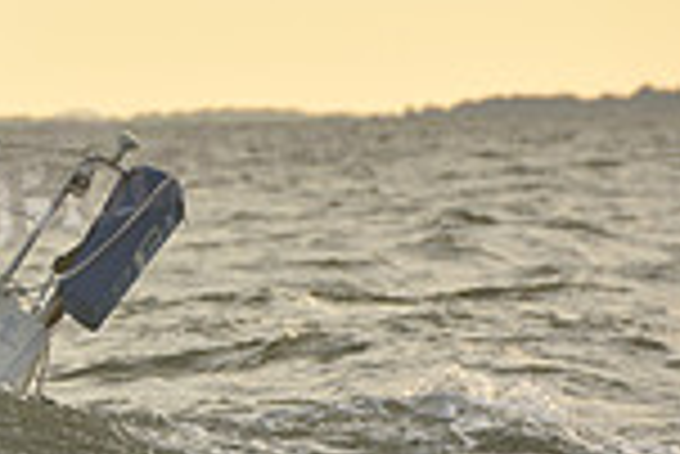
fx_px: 14558
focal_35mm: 770
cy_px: 34
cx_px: -513
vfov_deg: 1.8
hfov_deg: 2.7
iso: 250
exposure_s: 1/640
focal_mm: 200
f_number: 6.3
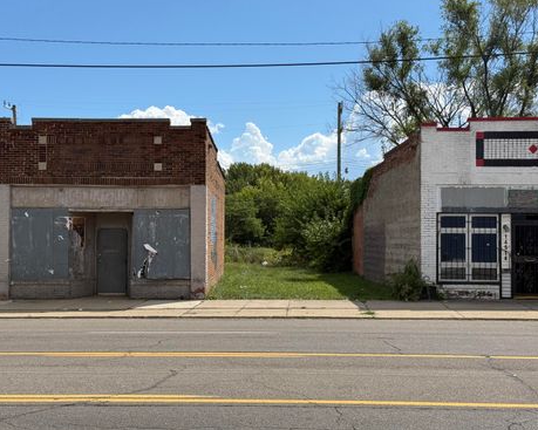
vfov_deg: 29.7
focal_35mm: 51
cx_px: 272
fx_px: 812
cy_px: 213
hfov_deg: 36.7
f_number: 1.78
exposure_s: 1/6536
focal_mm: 6.76
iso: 64
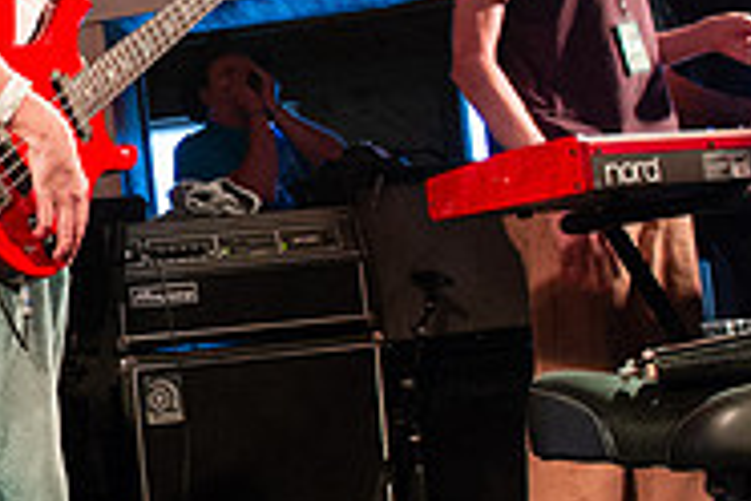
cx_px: -194
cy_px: 271
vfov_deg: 18.2
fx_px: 1564
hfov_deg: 24.1
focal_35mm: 75
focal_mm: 24
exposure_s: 1/50
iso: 6400
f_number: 6.3
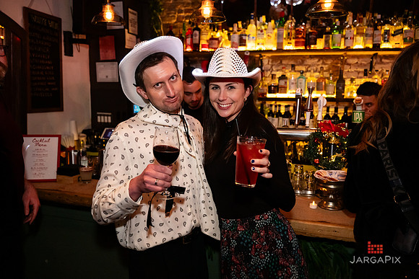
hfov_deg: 63.4
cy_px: 140
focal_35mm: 29
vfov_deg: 44.8
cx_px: 210
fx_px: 339
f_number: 3.2
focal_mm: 28.5
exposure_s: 1/100
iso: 3200
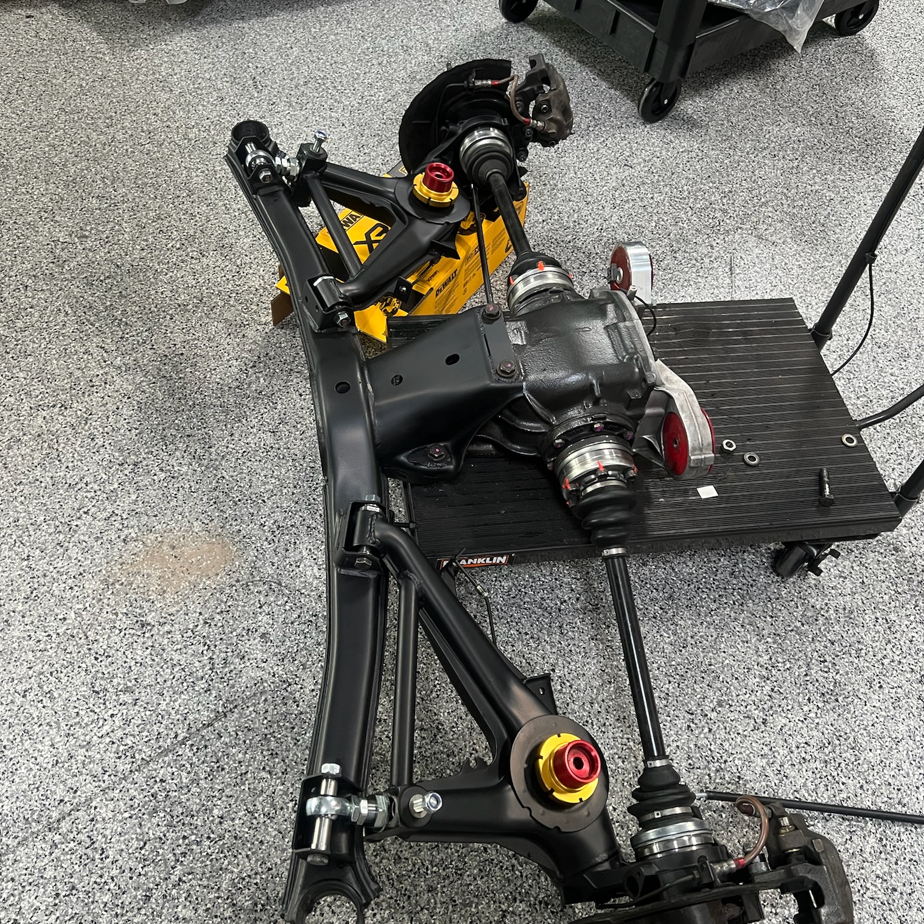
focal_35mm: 31
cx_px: 459
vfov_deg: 52.5
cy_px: 443
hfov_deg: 52.5
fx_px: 936
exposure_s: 1/60
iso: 250
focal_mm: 5.7
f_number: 1.5
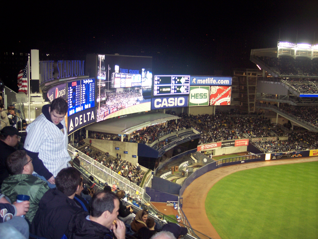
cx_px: 159
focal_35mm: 39
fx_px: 358
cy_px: 120
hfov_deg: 47.9
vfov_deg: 36.8
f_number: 2.8
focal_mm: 8
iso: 140
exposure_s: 1/60
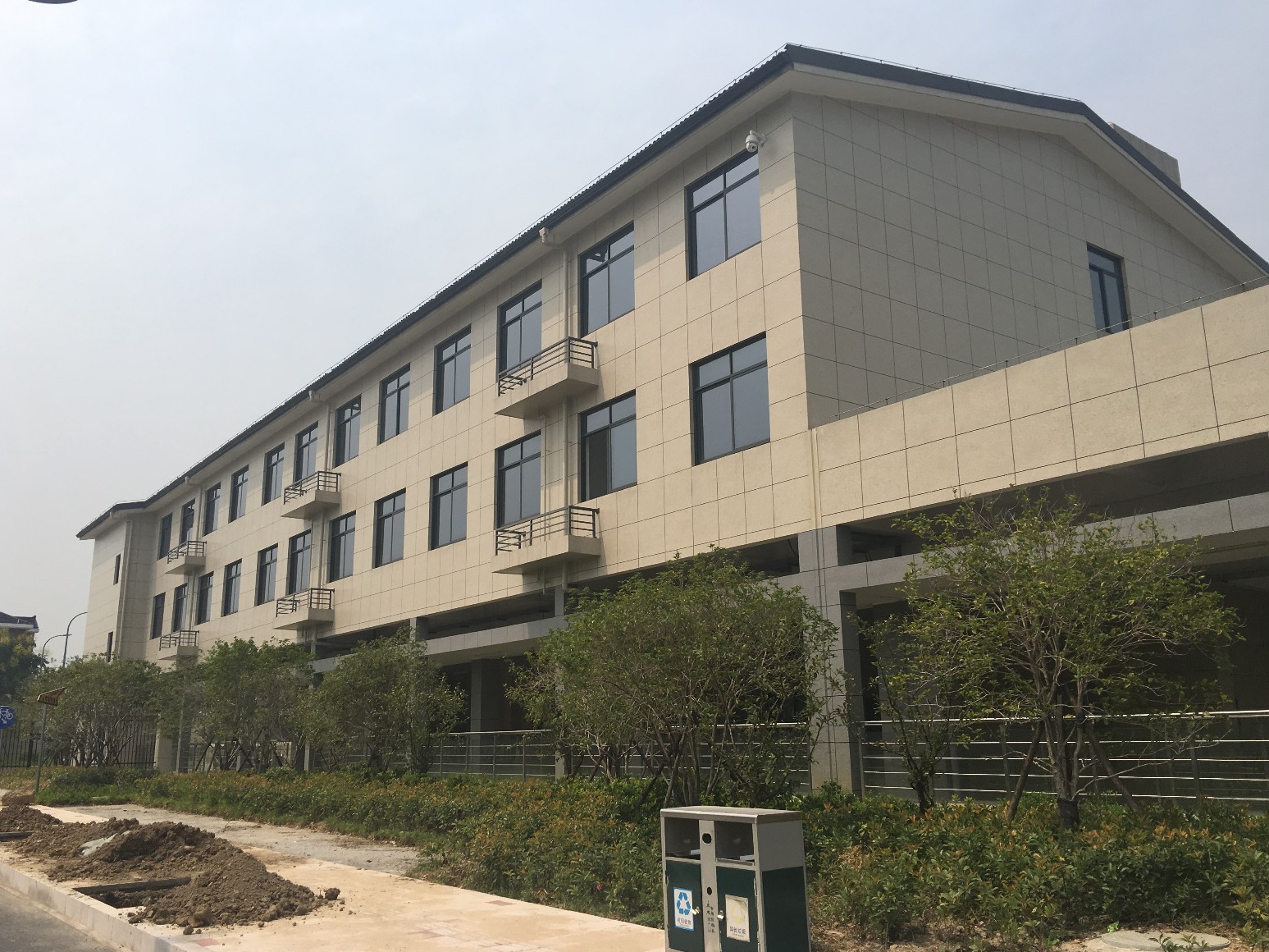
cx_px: 620
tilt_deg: +14.6
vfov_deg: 46.8
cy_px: 479
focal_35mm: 30
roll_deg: +0.5
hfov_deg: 60.0
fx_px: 1100
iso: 25
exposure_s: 1/3077
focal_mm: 4.15
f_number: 2.2
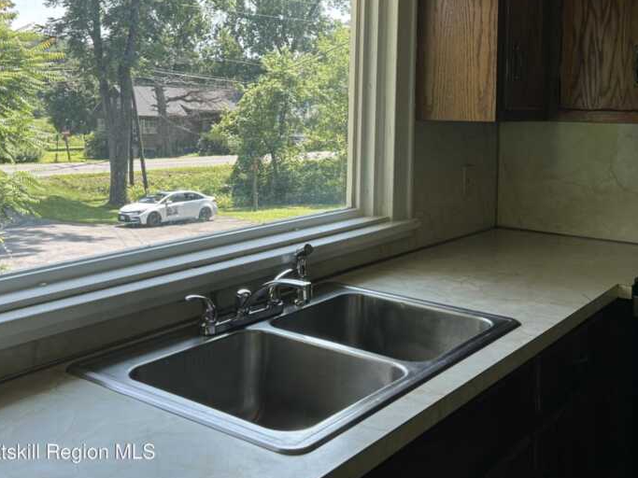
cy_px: 126
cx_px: 319
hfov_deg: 47.9
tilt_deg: -1.1
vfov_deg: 36.1
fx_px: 719
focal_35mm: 39
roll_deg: -0.1
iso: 50
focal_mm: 5.7
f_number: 1.5
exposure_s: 1/486
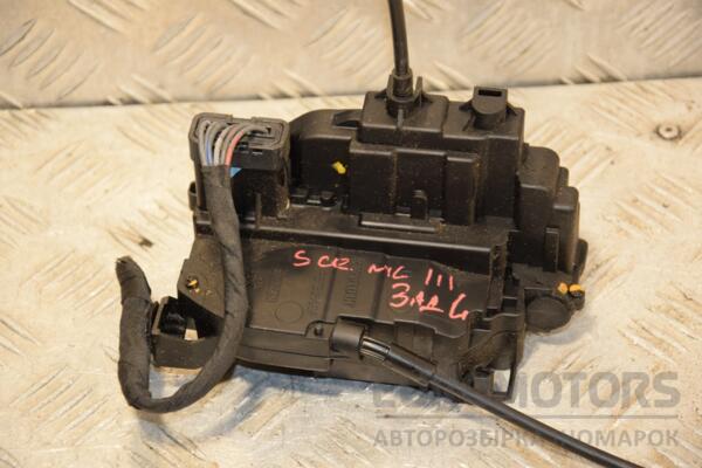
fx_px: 2632
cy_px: 234
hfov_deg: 15.2
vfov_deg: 10.2
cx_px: 351
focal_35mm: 135
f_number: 5.6
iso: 800
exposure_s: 1/125
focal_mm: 90
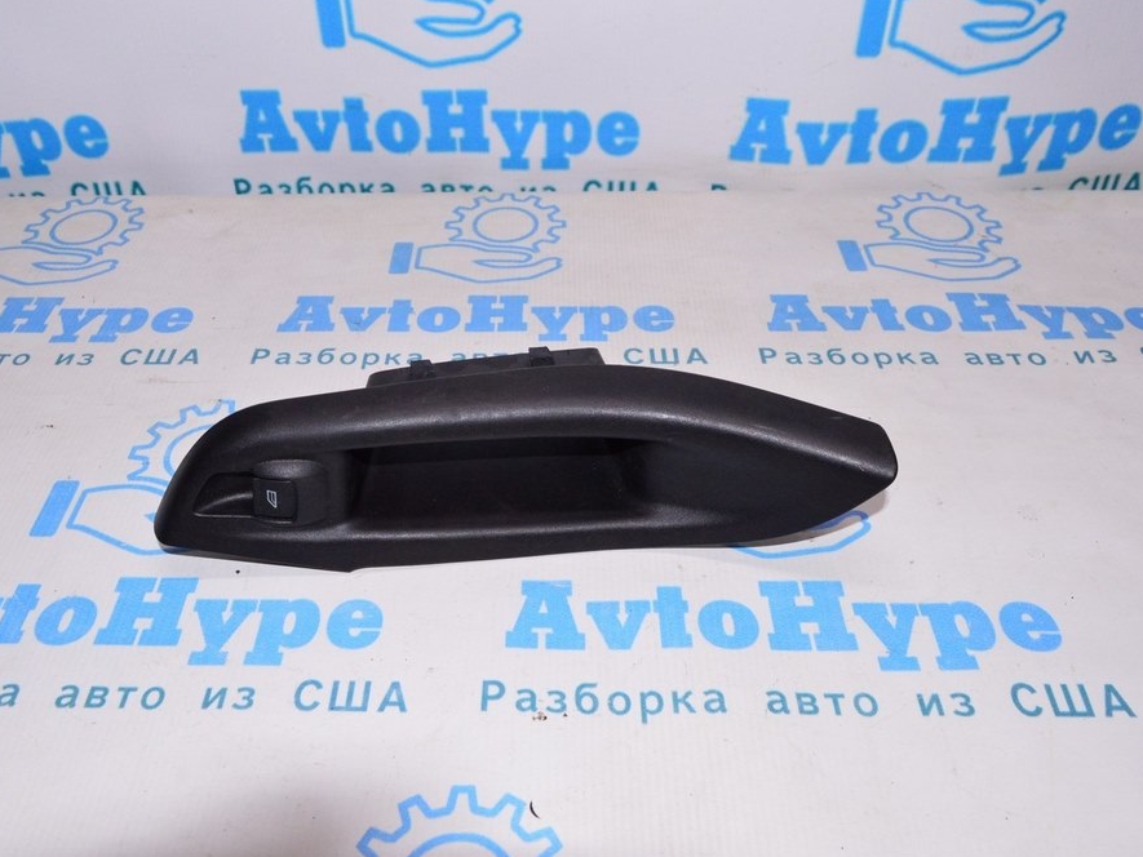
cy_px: 433
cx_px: 519
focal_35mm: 30
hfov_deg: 59.9
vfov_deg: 46.8
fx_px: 991
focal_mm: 18
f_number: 8
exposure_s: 1/200
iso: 1600
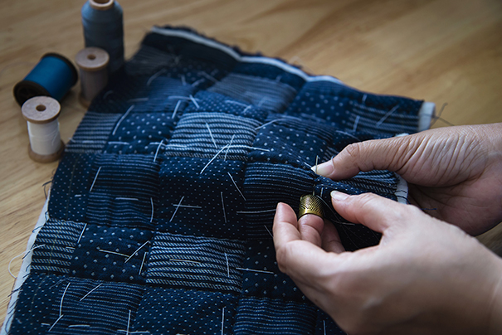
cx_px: 240
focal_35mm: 60
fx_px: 837
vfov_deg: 22.6
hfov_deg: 33.4
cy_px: 156
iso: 640
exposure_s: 1/100
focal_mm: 55
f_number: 4
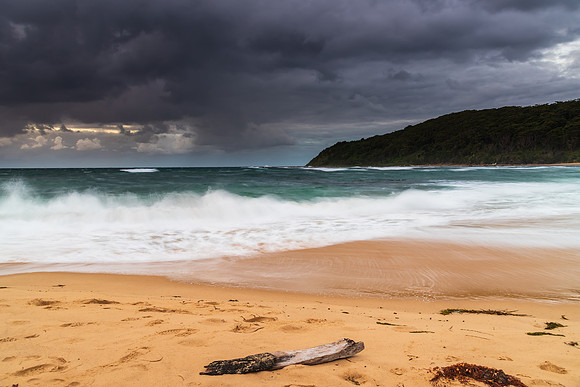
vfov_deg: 46.0
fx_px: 456
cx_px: 290
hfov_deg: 65.0
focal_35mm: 28
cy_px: 194
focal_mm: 28
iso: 100
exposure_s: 1
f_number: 9
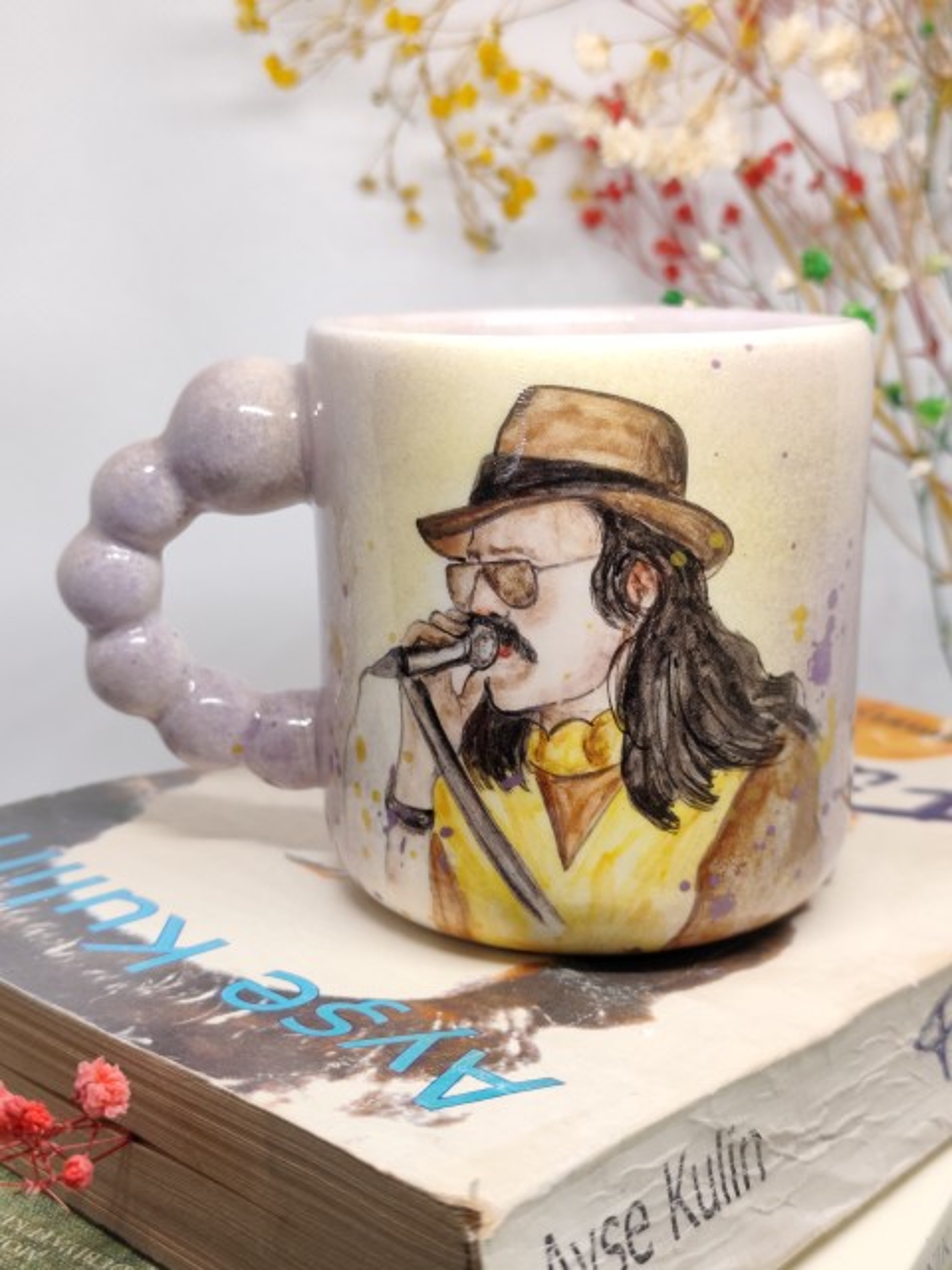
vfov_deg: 41.2
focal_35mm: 46
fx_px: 1687
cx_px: 476
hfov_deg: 31.5
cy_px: 635
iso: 200
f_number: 1.65
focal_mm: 6.19
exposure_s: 1/100
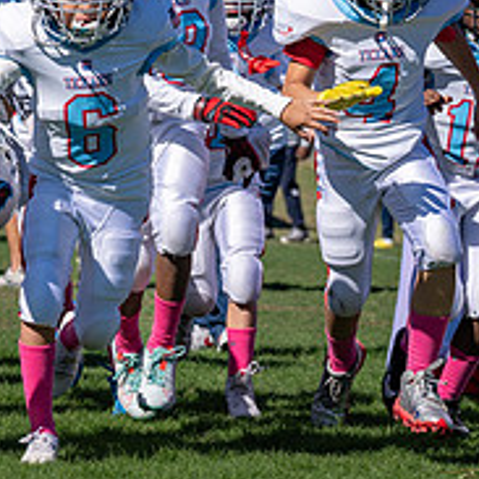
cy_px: -15
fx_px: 3507
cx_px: -48
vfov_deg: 7.8
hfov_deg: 7.8
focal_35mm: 224
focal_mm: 70
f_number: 5
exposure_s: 1/1600
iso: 125
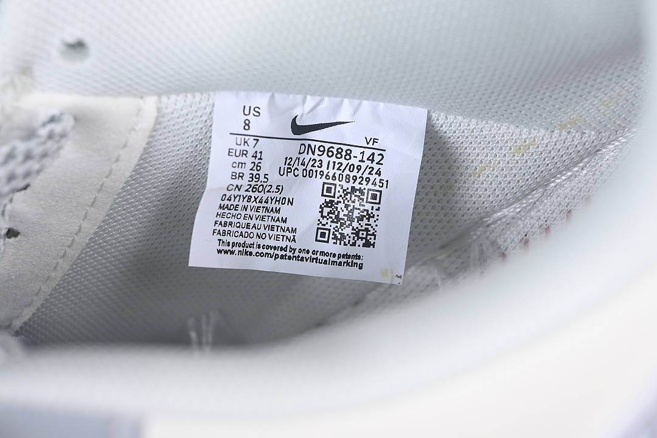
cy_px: 219
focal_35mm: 75
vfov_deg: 18.2
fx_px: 1369
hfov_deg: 27.0
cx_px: 328
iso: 160
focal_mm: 50
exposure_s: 1/80
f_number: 7.1
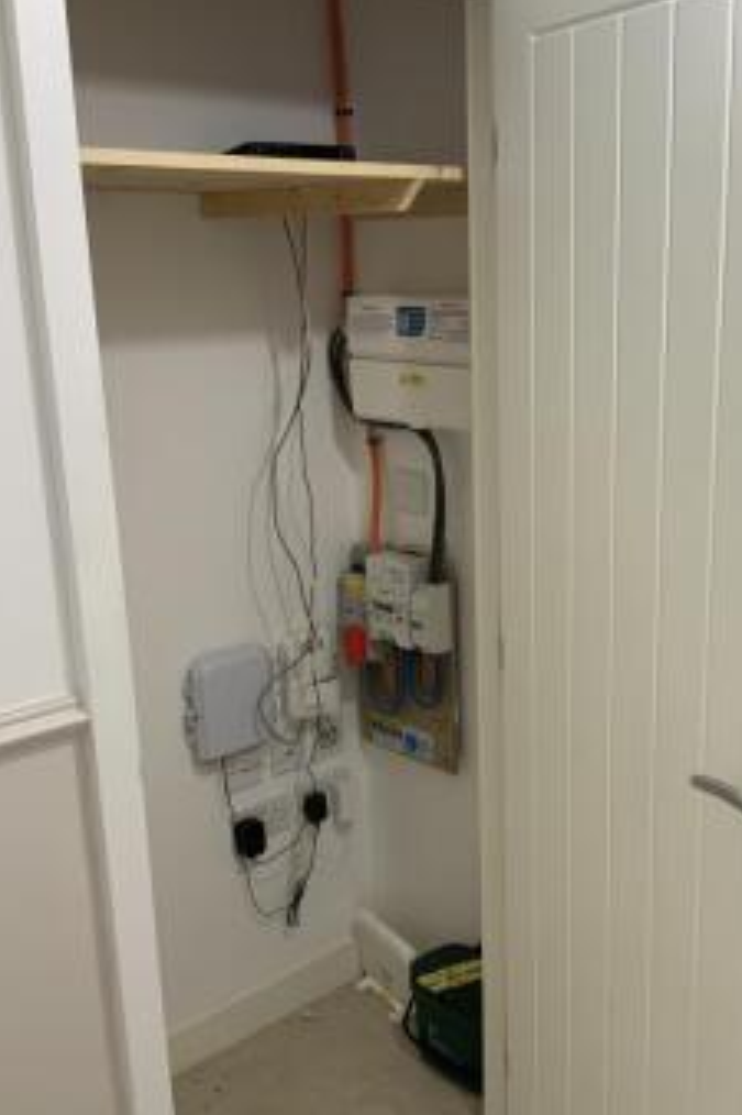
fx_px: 1207
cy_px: 599
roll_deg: +0.8
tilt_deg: -14.1
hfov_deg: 33.9
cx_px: 481
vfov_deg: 49.5
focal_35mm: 39
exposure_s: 1/60
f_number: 1.8
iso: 64
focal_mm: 3
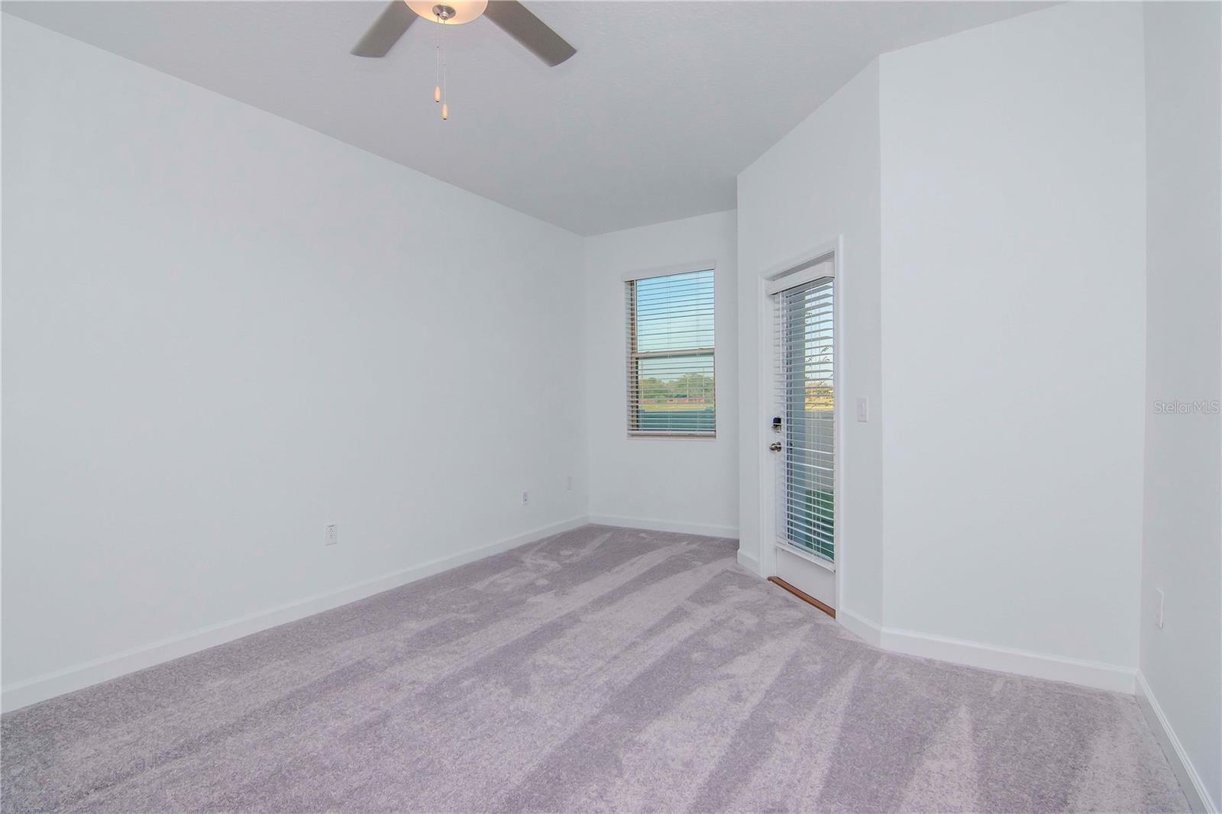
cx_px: 611
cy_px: 407
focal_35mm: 16
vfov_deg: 72.0
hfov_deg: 95.0
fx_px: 560
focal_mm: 11
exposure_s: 1/200
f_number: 11
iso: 640
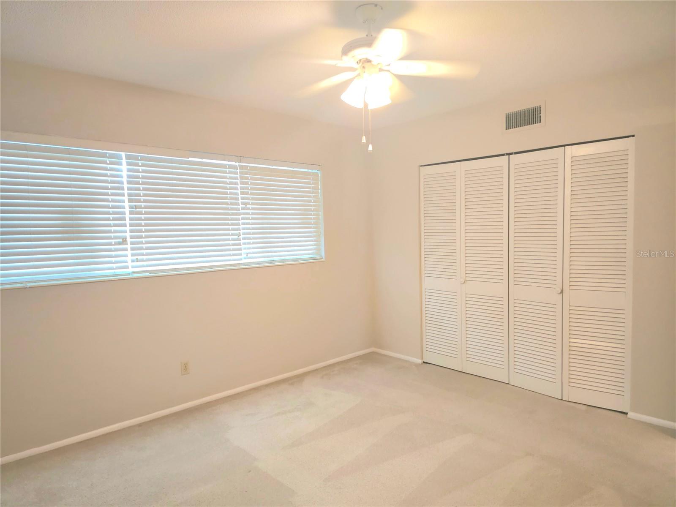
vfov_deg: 58.9
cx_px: 338
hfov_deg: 73.9
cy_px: 254
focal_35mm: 23
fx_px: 449
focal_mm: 6.3
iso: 160
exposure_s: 1/60.2
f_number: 1.7
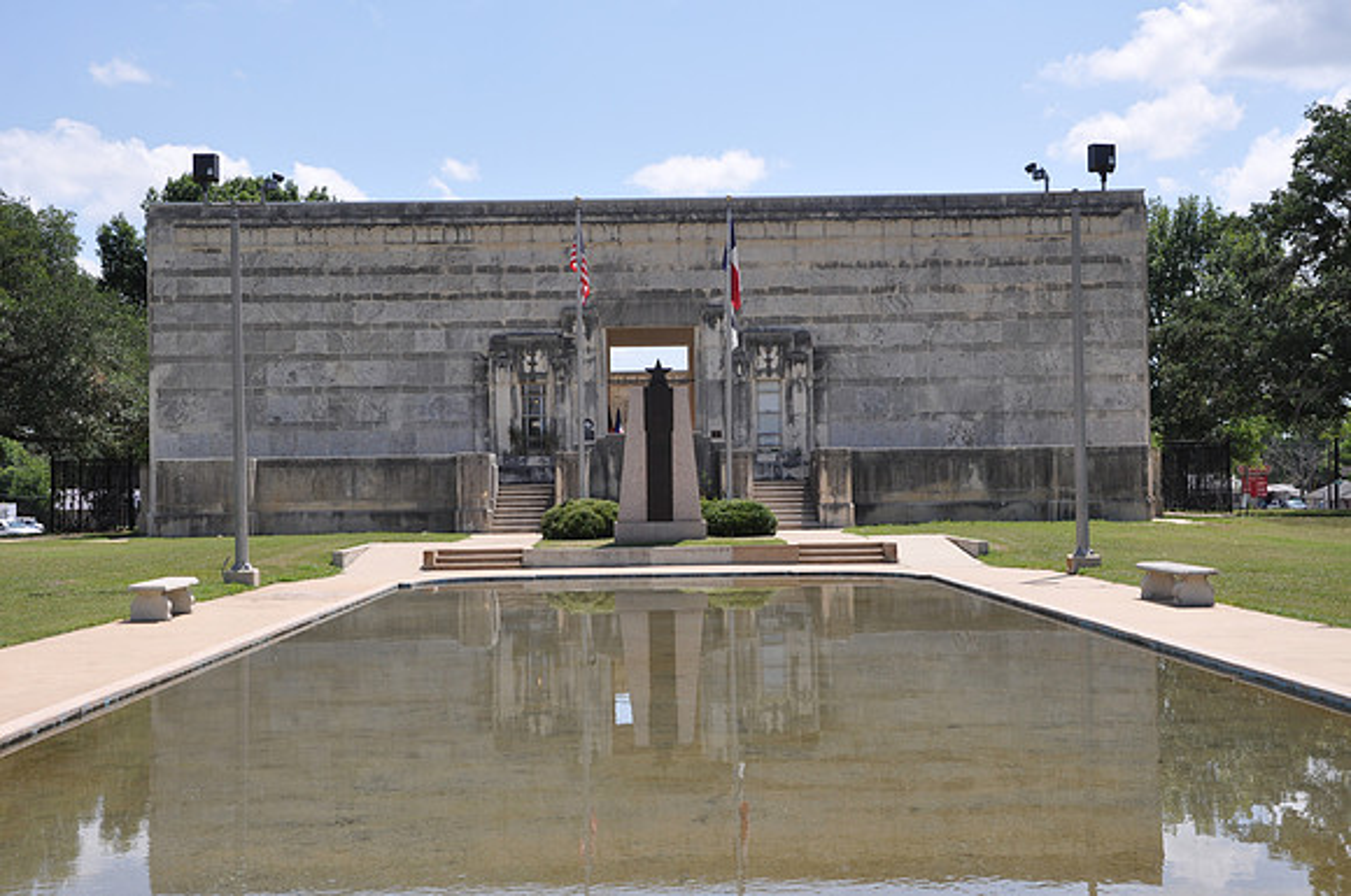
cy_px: 448
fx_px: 1799
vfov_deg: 28.0
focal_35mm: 48
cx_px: 676
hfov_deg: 41.2
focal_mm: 32
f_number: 8
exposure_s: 1/250
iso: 200
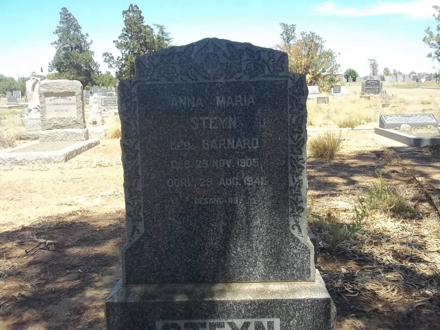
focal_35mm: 40
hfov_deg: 46.8
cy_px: 165
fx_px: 508
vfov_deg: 36.0
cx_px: 220
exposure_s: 1/400
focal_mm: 7.1
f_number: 3.2
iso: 80
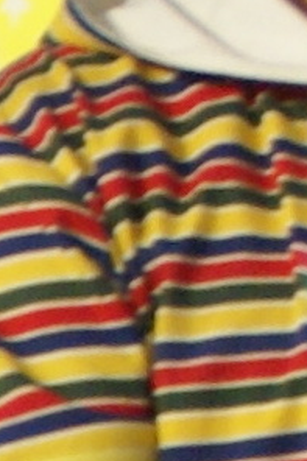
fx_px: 9361
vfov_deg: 2.8
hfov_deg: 1.9
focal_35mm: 731
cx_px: 466
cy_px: 23
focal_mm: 120
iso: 400
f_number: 6.3
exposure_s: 1/60
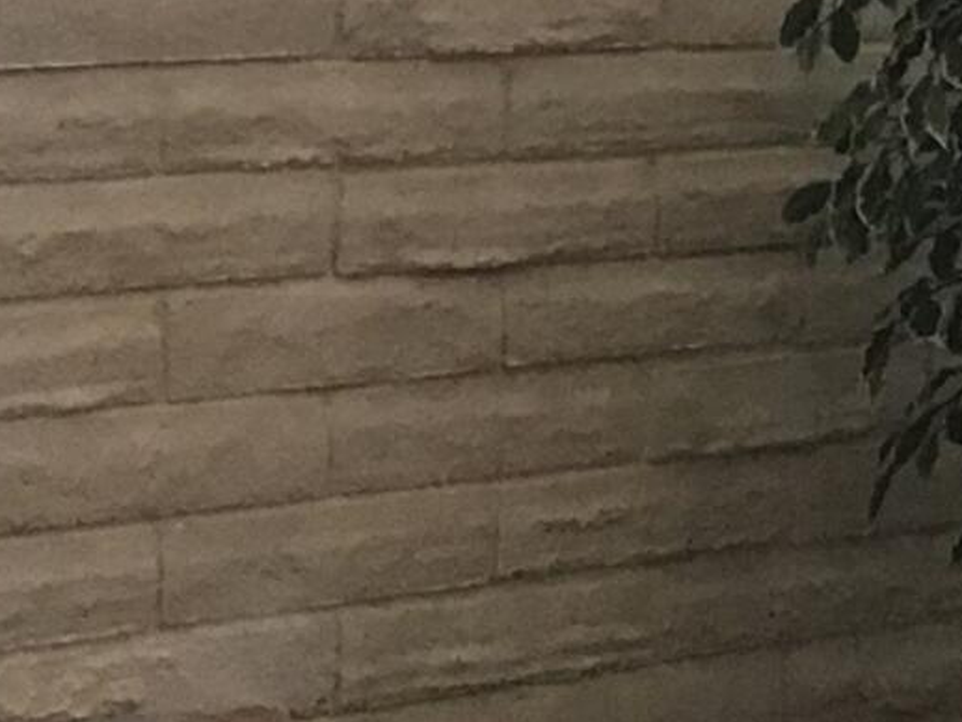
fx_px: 5003
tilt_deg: -3.5
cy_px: 84
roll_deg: -1.8
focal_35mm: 180
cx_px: 774
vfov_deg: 8.2
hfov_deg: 10.9
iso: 40
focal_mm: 3.3
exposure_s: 1/30
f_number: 2.4
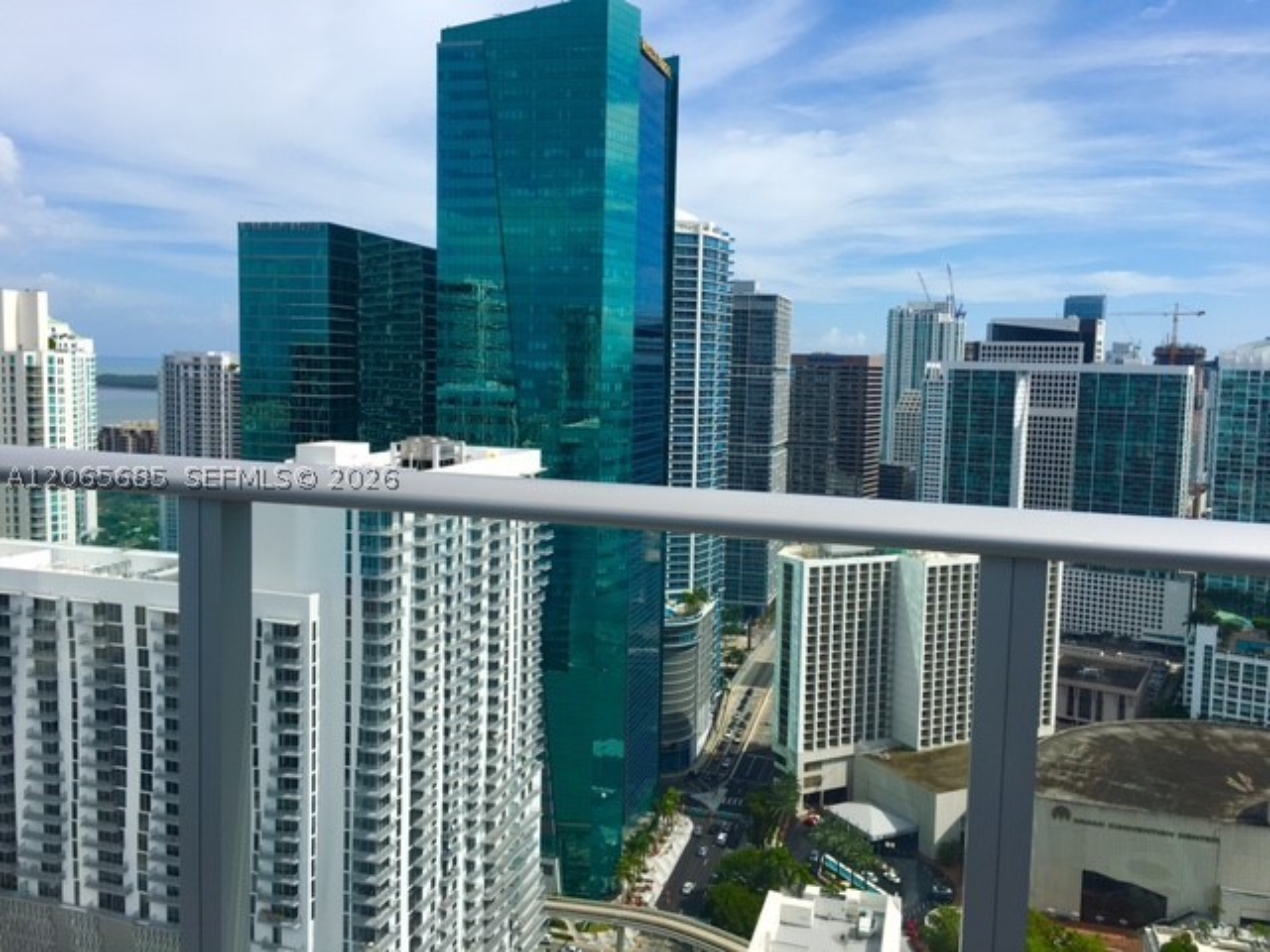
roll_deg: +0.8
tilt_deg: -4.4
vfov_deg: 48.2
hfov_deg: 61.7
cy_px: 476
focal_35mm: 29
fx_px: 1064
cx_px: 635
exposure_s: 1/1972
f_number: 2.2
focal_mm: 4.15
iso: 25
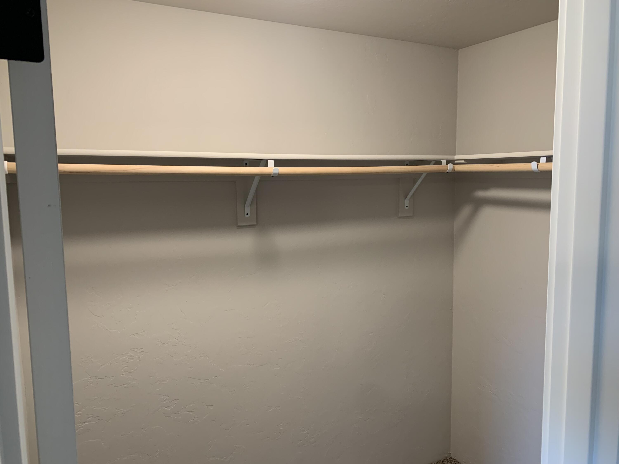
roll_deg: -0.1
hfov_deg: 67.3
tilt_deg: -6.2
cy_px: 232
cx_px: 310
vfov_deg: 53.1
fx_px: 465
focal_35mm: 26
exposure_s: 1/60
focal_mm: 4.25
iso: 200
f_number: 1.8
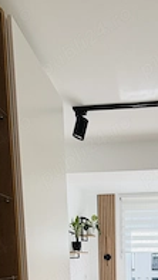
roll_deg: +0.0
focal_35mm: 31
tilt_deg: -5.2
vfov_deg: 50.1
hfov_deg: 36.0
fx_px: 231
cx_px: 135
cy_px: 283
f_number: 2.2
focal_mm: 2.22
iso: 50
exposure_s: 1/361
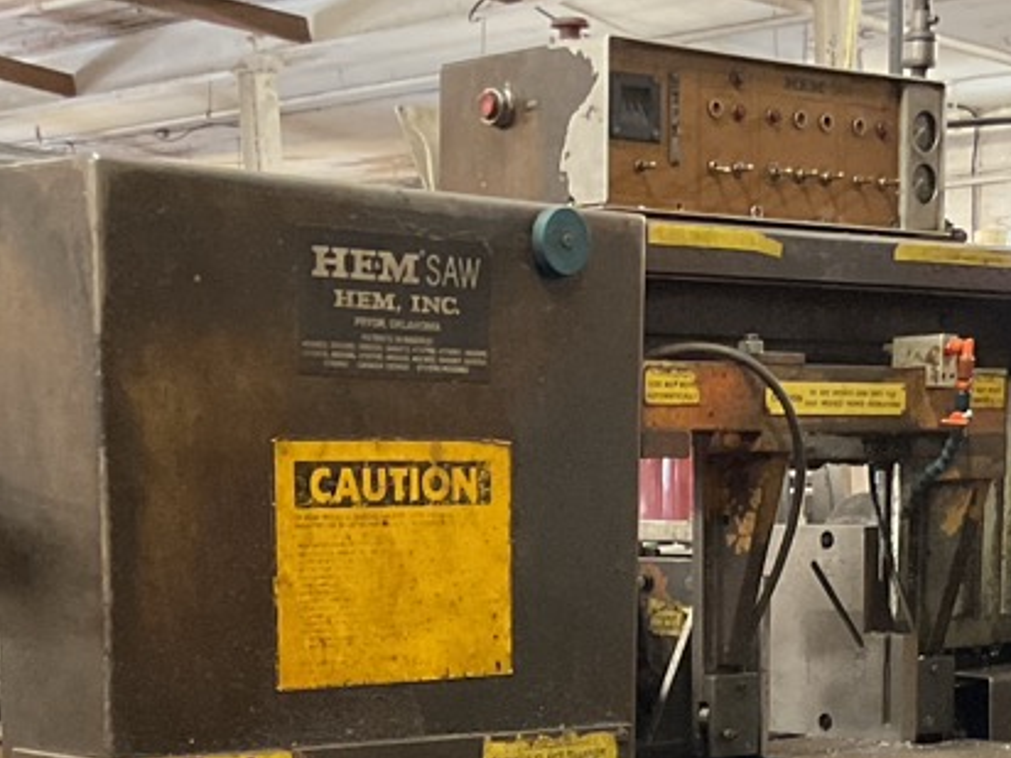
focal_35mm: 90
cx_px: 547
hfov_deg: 21.8
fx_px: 2629
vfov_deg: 15.5
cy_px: 1016
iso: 500
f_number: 1.8
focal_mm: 3
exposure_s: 1/30
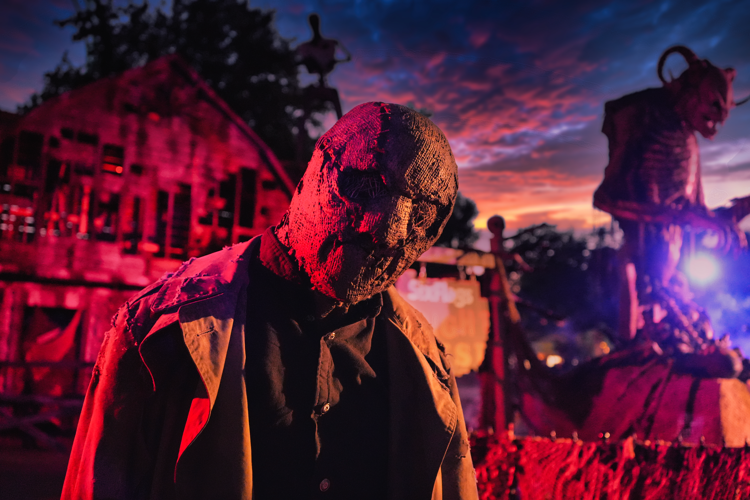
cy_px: 250
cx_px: 375
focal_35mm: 36
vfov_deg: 36.9
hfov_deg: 53.1
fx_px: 750
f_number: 4
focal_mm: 36
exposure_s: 1/80
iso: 12800
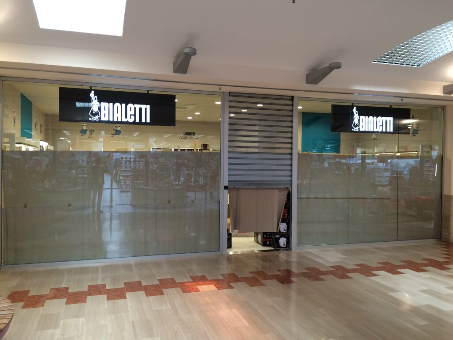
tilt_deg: -0.5
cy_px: 170
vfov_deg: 48.2
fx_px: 380
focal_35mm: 29
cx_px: 226
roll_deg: +0.3
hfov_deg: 61.7
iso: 50
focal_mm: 4.15
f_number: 2.2
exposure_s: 1/30
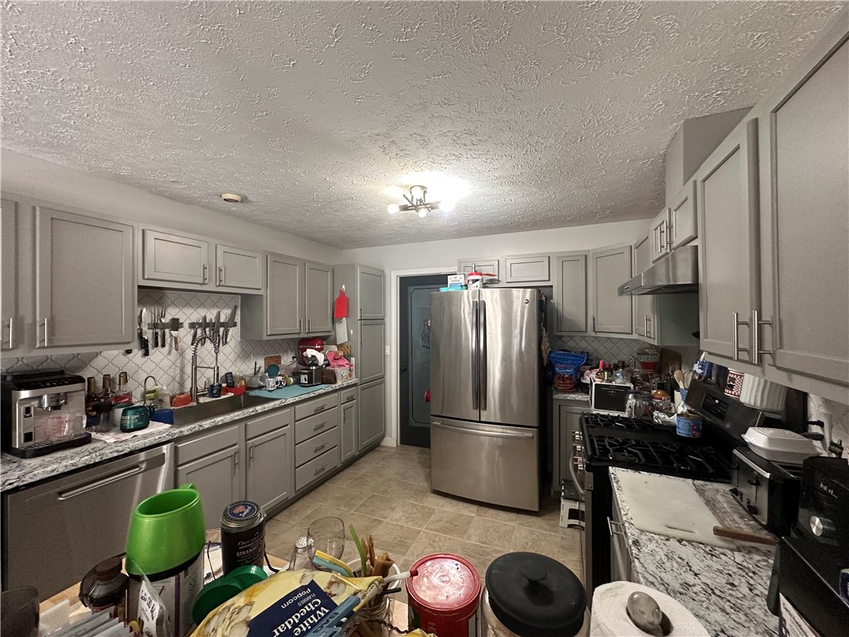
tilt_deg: +0.2
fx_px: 343
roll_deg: +1.0
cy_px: 318
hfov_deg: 102.1
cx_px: 424
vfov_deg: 85.7
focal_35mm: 14
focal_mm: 2.22
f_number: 2.2
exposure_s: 1/120
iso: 250
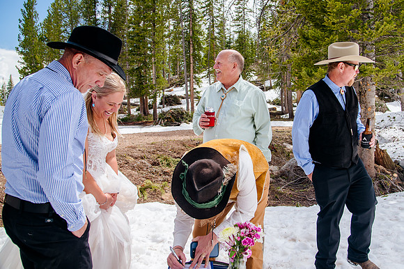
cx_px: 243
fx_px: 337
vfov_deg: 43.4
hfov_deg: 61.3
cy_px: 117
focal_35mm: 30
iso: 250
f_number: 5.6
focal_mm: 24
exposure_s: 1/320
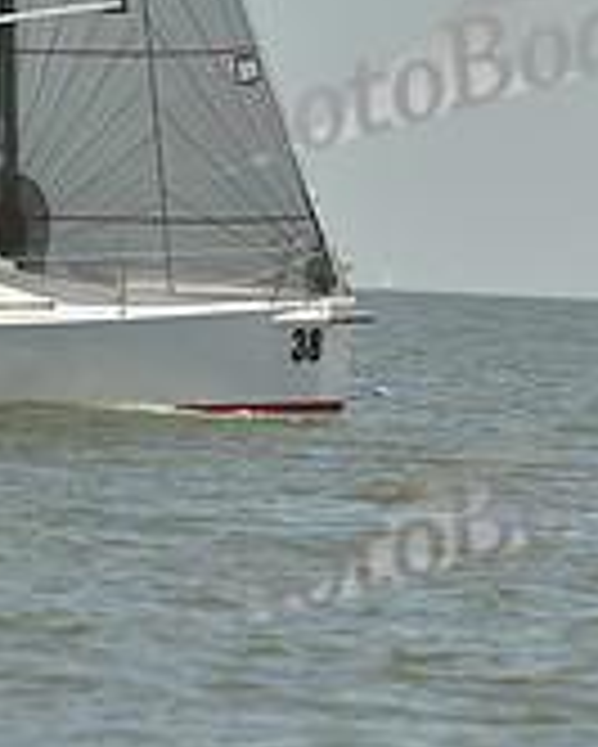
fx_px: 14522
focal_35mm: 657
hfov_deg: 2.4
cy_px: -99
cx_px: -70
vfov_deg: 2.9
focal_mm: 200
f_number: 5
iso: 200
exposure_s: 1/1600
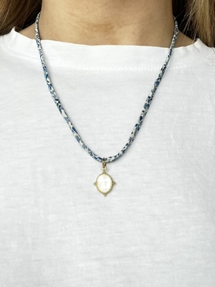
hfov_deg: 46.8
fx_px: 248
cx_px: 108
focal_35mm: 30
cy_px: 144
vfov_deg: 60.0
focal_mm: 2.71
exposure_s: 1/60
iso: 100
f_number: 2.2
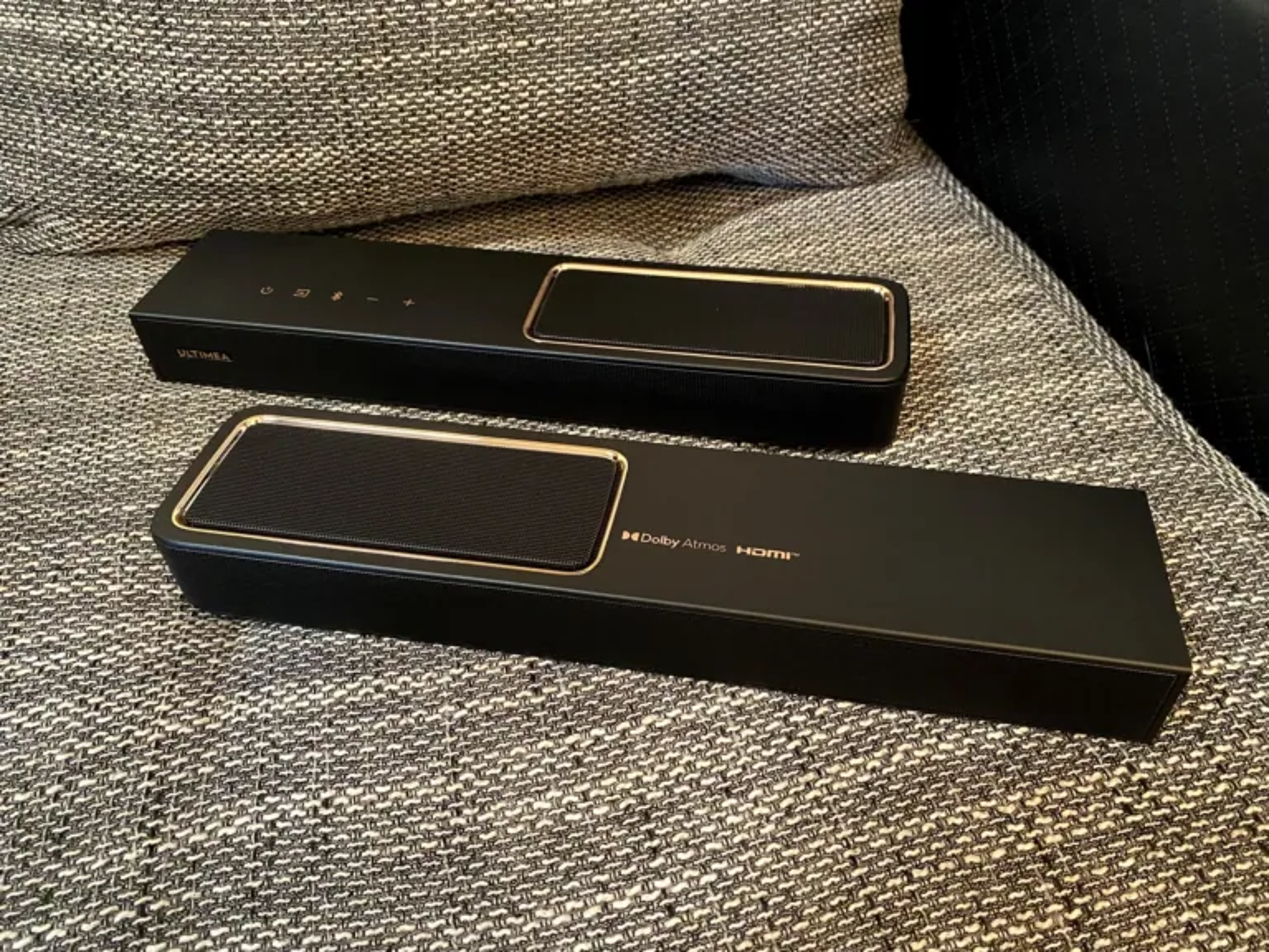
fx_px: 953
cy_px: 476
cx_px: 634
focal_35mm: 26
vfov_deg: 53.1
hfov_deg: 67.3
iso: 640
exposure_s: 1/25
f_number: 1.8
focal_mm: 4.25
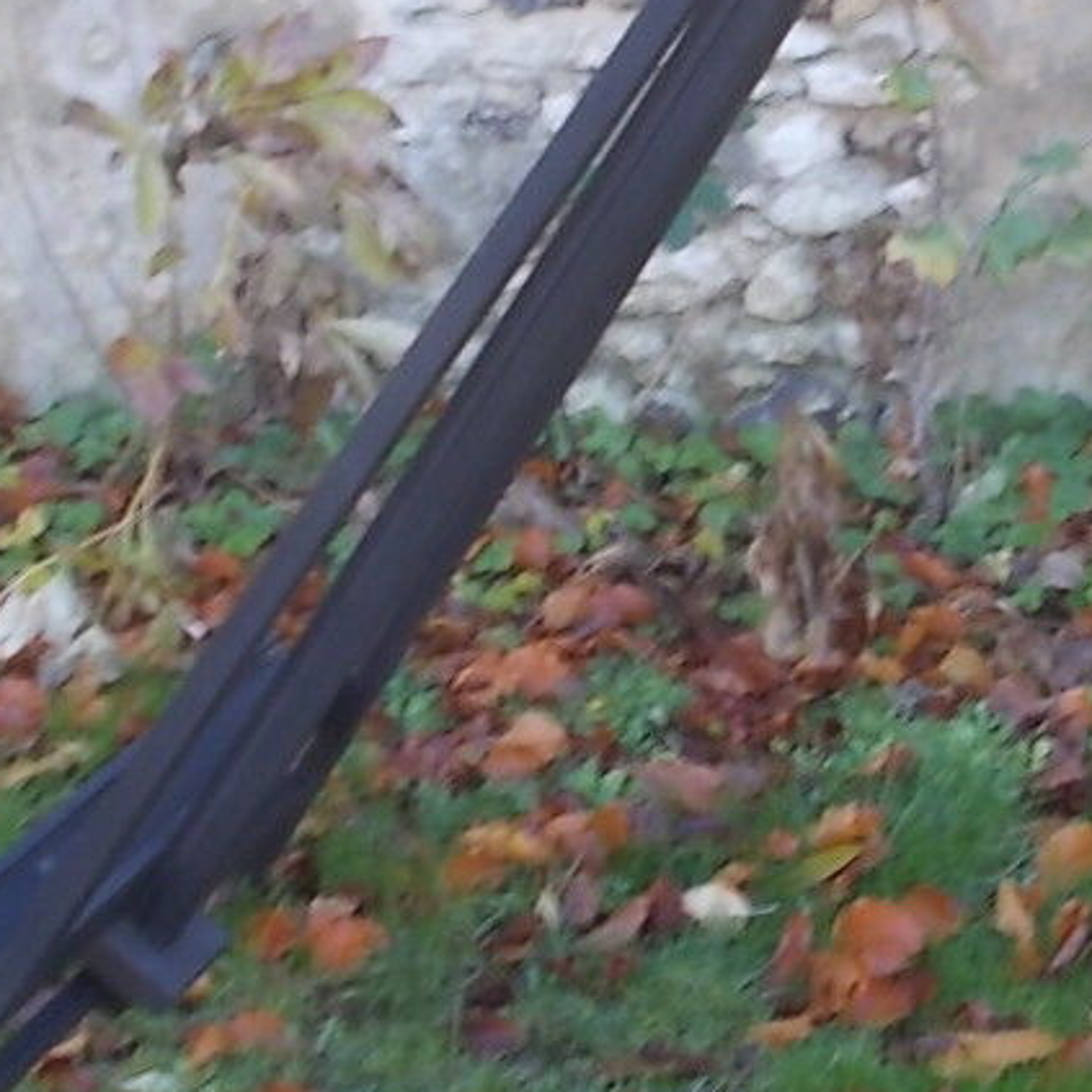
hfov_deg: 19.6
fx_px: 3105
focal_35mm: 87
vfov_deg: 19.8
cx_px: 999
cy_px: 297
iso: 80
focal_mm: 4.6
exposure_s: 1/30
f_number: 3.2
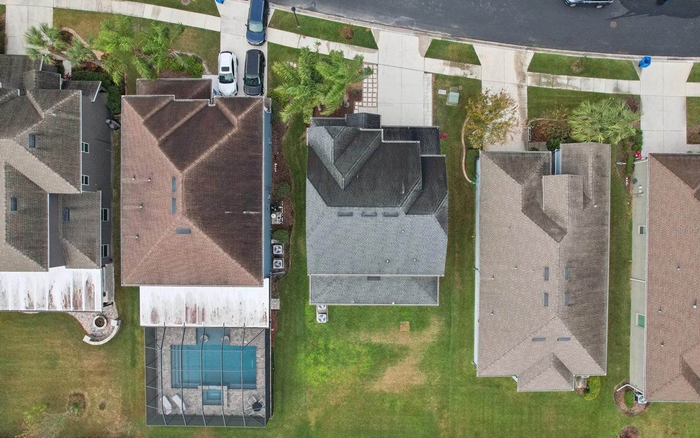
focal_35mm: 23
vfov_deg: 53.0
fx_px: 439
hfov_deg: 77.1
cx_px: 357
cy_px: 229
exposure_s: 1/500
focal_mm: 8.4
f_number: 2.8
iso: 400
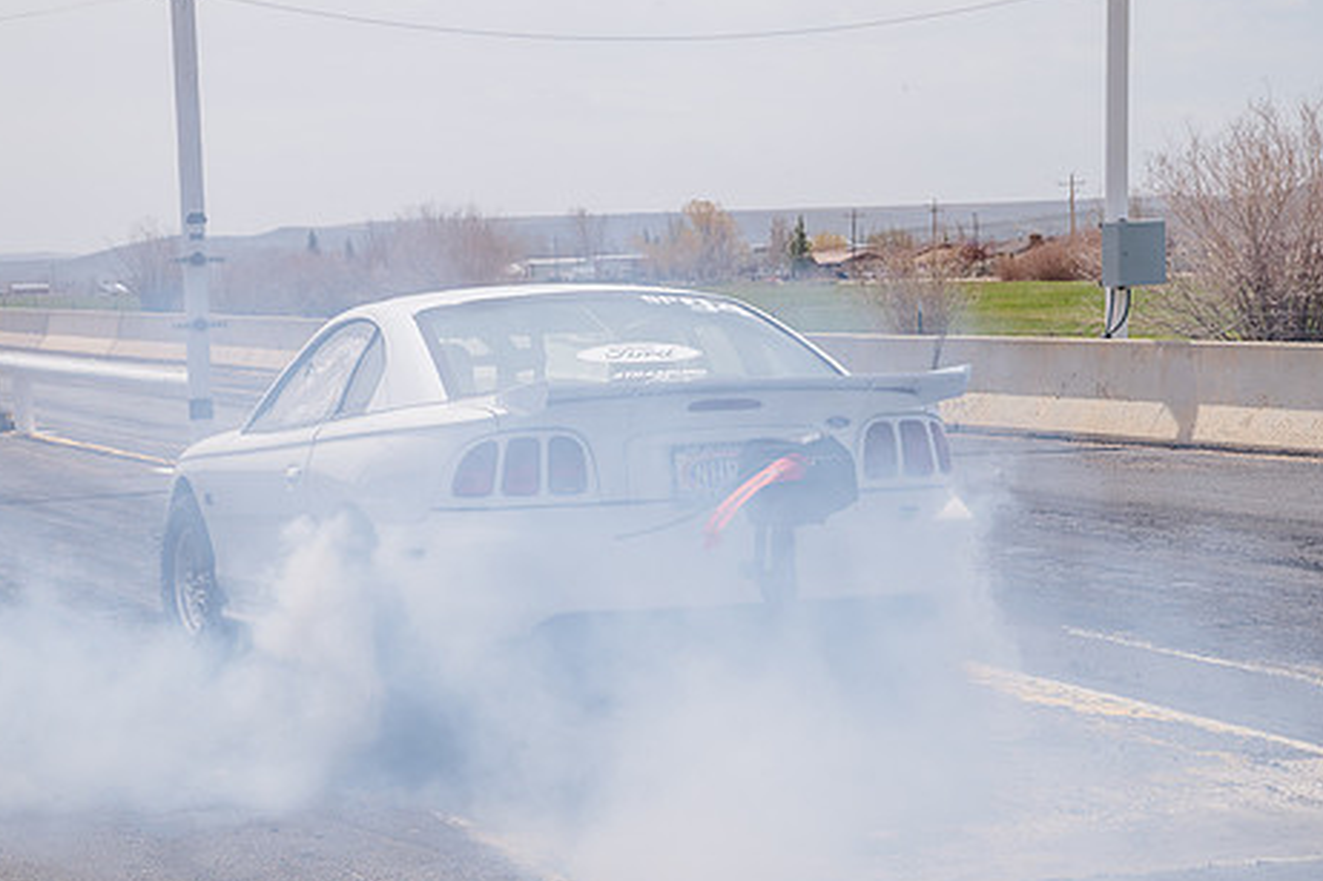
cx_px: 560
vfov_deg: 15.5
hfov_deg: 23.1
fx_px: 3233
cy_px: 468
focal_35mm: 88
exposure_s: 1/500
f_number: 10
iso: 200
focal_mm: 70
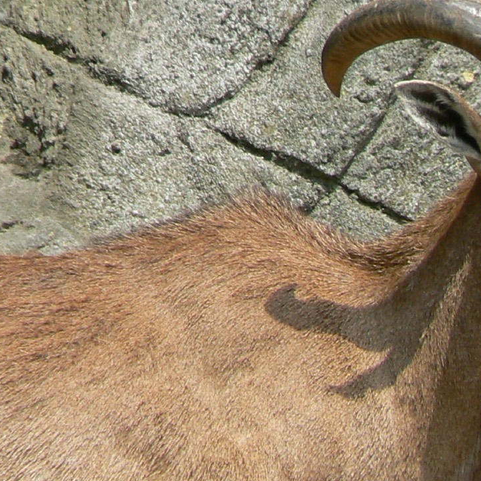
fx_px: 18189
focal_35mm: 1157
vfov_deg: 1.5
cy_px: 233
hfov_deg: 1.5
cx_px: 321
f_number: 5.6
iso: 100
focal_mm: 72
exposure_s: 1/320
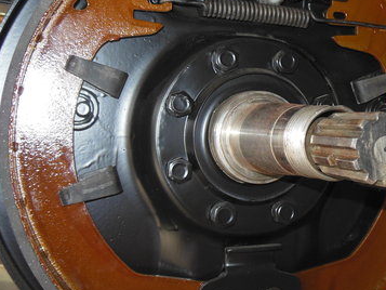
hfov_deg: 38.5
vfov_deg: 29.5
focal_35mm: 49
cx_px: 254
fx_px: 547
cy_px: 103
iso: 125
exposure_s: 1/25
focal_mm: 4.5
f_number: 3.2
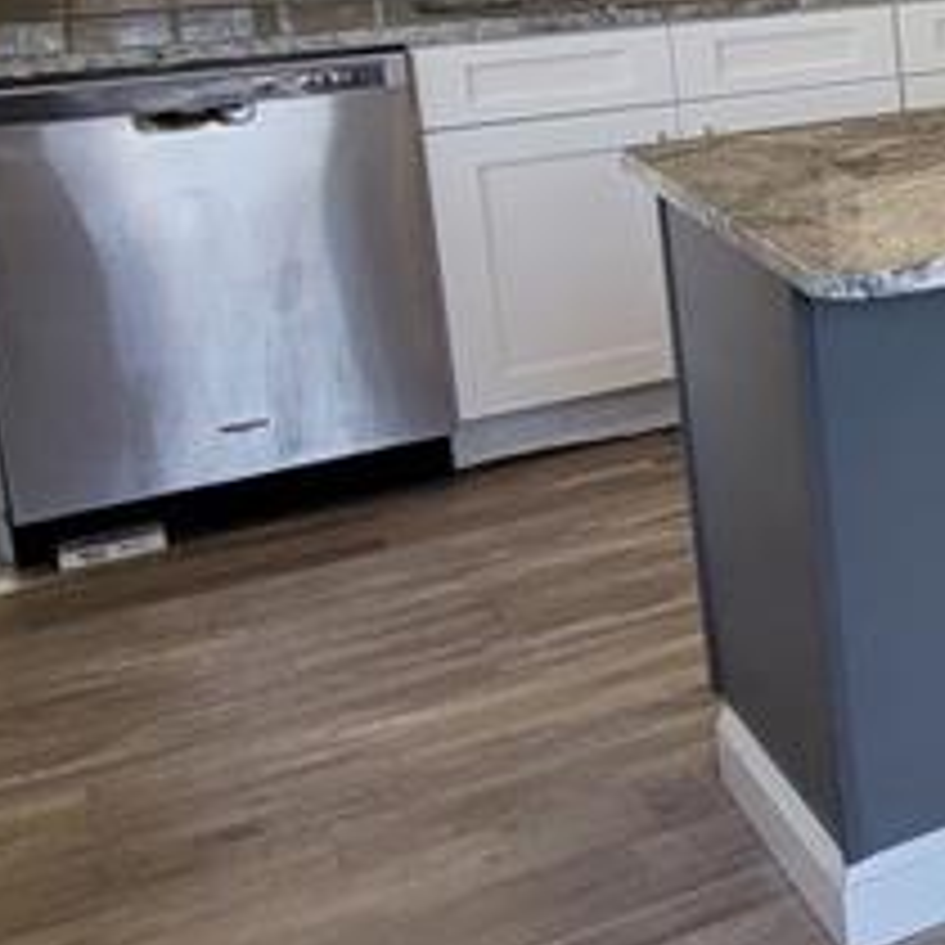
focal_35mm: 56
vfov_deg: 28.5
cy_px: -14
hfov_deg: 17.5
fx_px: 1730
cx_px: 2030
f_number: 2.2
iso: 64
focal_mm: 2.2
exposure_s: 1/60
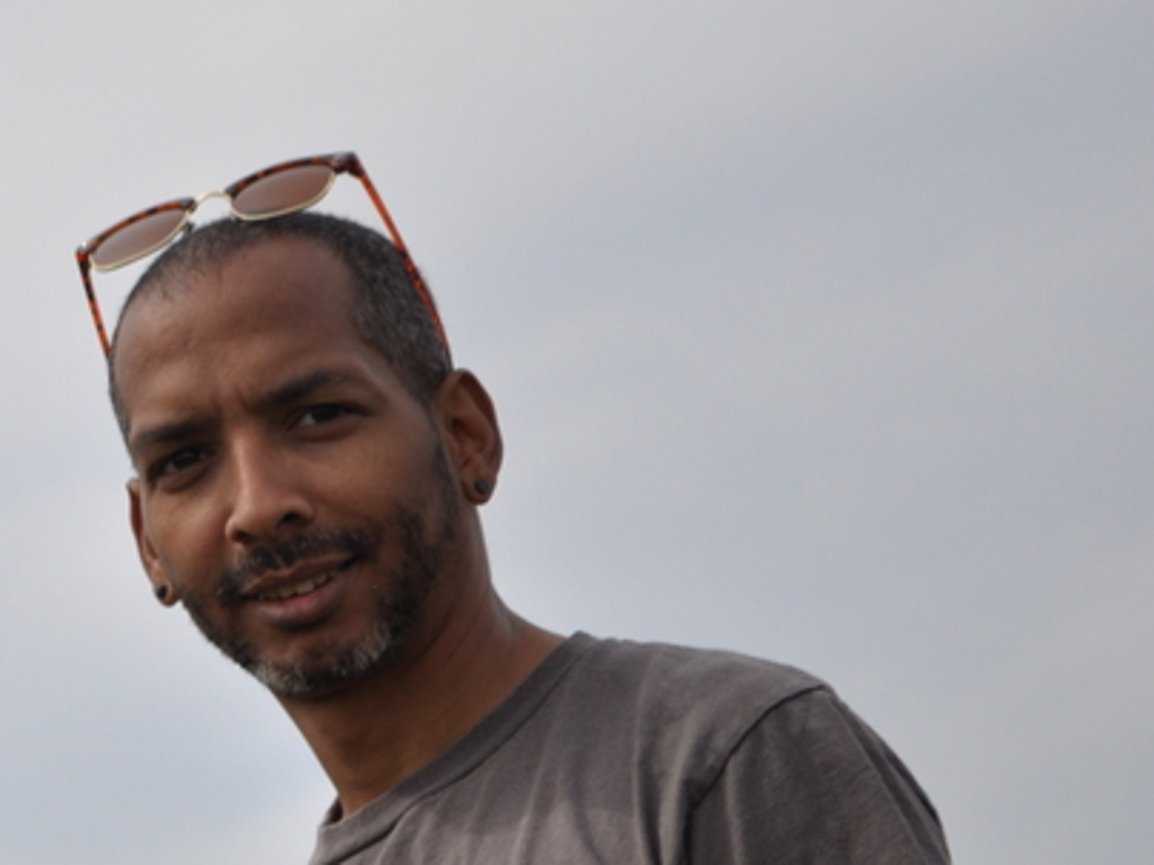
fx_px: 7010
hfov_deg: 9.2
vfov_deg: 7.1
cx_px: -374
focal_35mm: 210
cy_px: 734
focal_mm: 55
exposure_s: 1/1000
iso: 200
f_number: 5.6
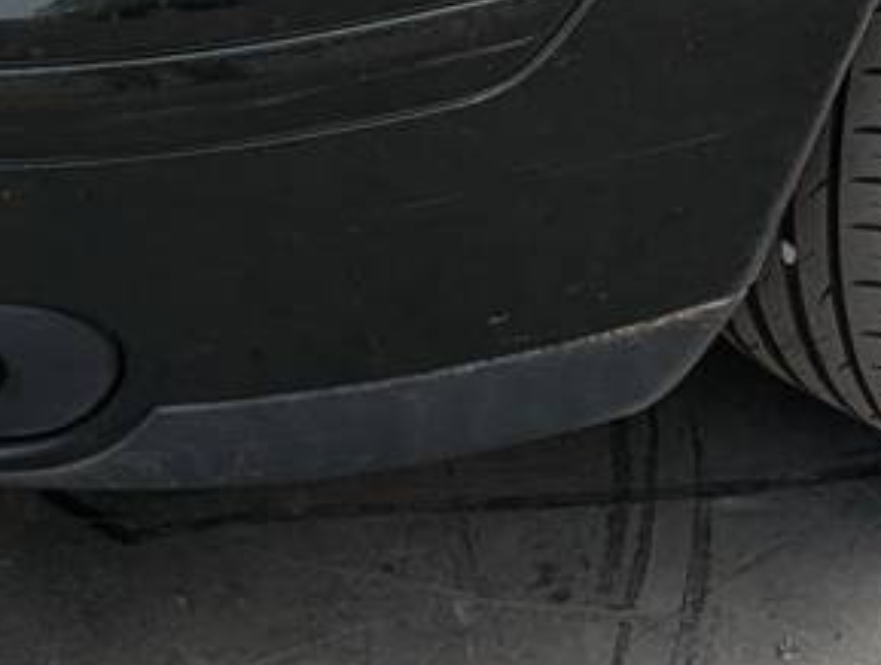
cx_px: 552
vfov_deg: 11.5
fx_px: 3035
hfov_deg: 16.5
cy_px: -586
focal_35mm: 119
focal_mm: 6.81
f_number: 1.85
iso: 41
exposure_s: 1/745
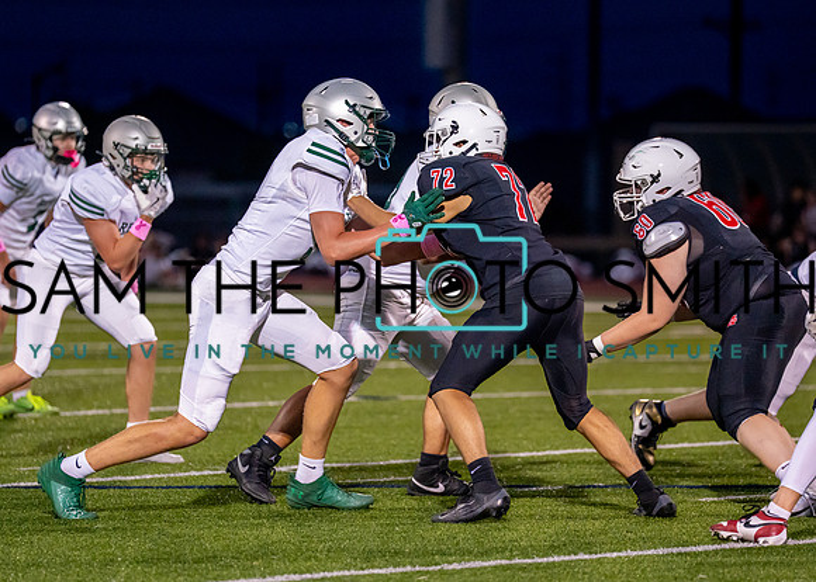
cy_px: 262
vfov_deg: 5.4
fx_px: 6206
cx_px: 438
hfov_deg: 7.5
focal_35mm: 268
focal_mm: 200
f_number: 2.8
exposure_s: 1/1250
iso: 3200
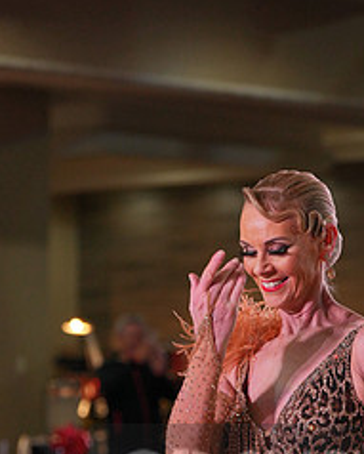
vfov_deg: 8.2
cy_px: 488
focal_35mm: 233
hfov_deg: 6.6
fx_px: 3132
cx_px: 354
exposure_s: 1/500
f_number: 4
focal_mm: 102
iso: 1000
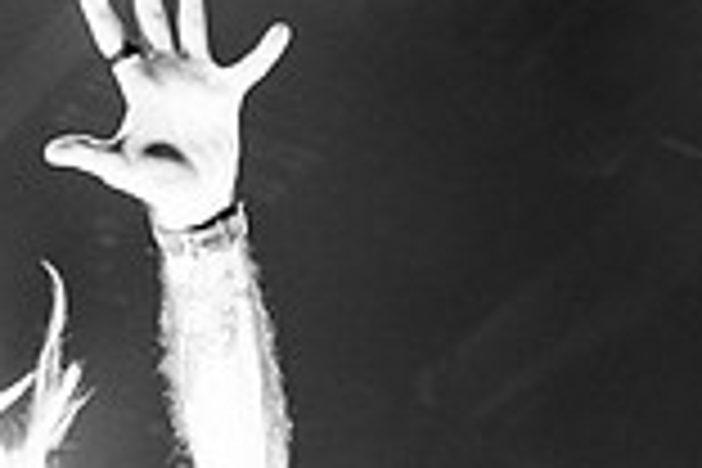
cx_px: -135
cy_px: 529
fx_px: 4075
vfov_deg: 6.5
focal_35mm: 209
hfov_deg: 9.7
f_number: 3.2
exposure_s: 1/320
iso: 3200
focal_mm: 50
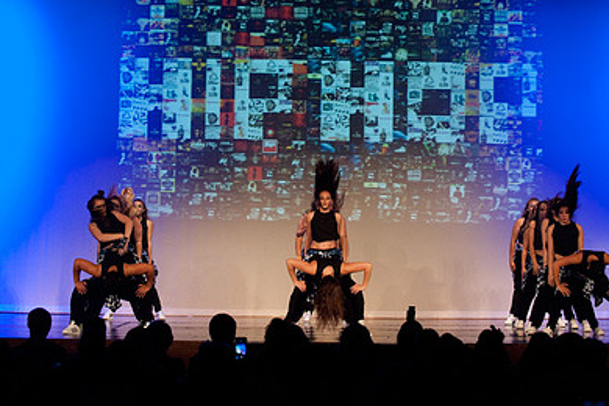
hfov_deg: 19.6
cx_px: 303
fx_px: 1759
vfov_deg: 13.1
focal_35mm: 104
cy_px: 136
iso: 3200
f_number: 4
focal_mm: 70
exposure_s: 1/200
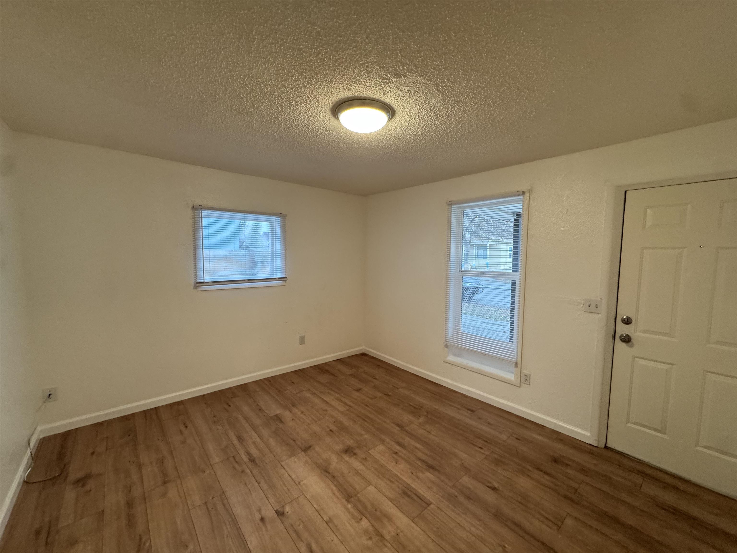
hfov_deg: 102.1
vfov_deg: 85.7
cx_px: 368
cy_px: 276
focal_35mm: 14
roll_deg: -0.1
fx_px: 298
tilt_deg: -3.7
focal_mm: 2.22
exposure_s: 1/120
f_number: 2.2
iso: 320
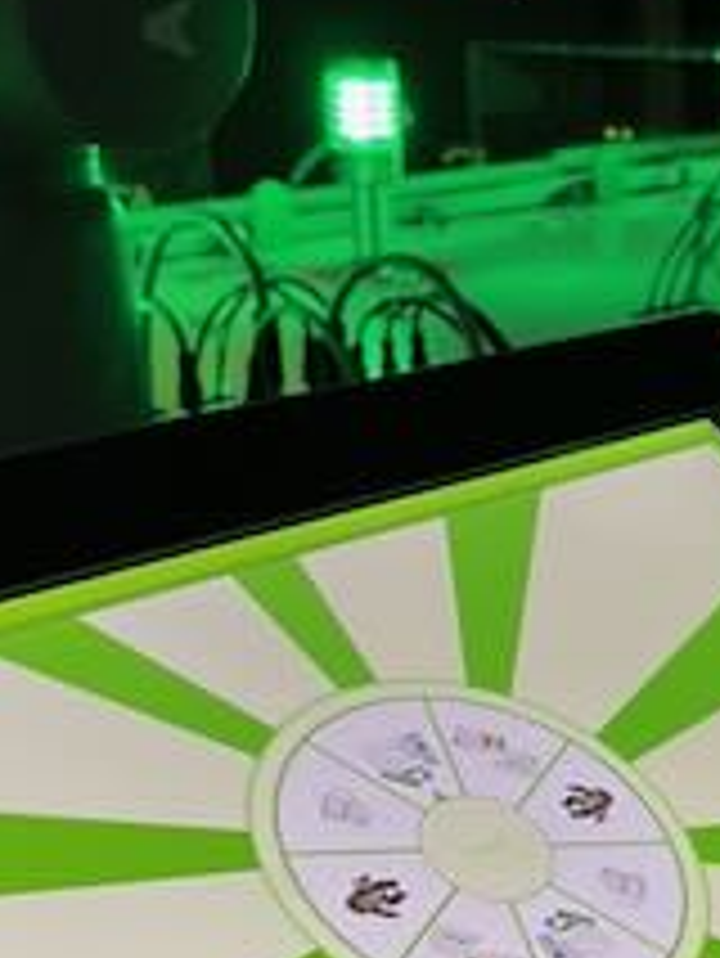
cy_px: 724
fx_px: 2161
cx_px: 711
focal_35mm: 78
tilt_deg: -20.0
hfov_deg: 18.5
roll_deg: +0.2
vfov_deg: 24.7
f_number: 1.6
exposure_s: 1/50
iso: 100
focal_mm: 5.1
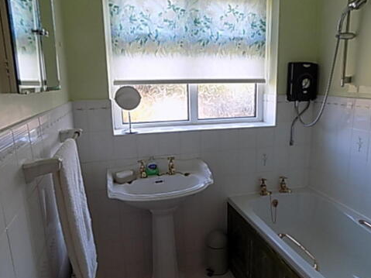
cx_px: 207
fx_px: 300
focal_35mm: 28
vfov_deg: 49.7
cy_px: 149
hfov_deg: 63.3
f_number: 3.1
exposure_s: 1/40
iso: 80
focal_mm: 4
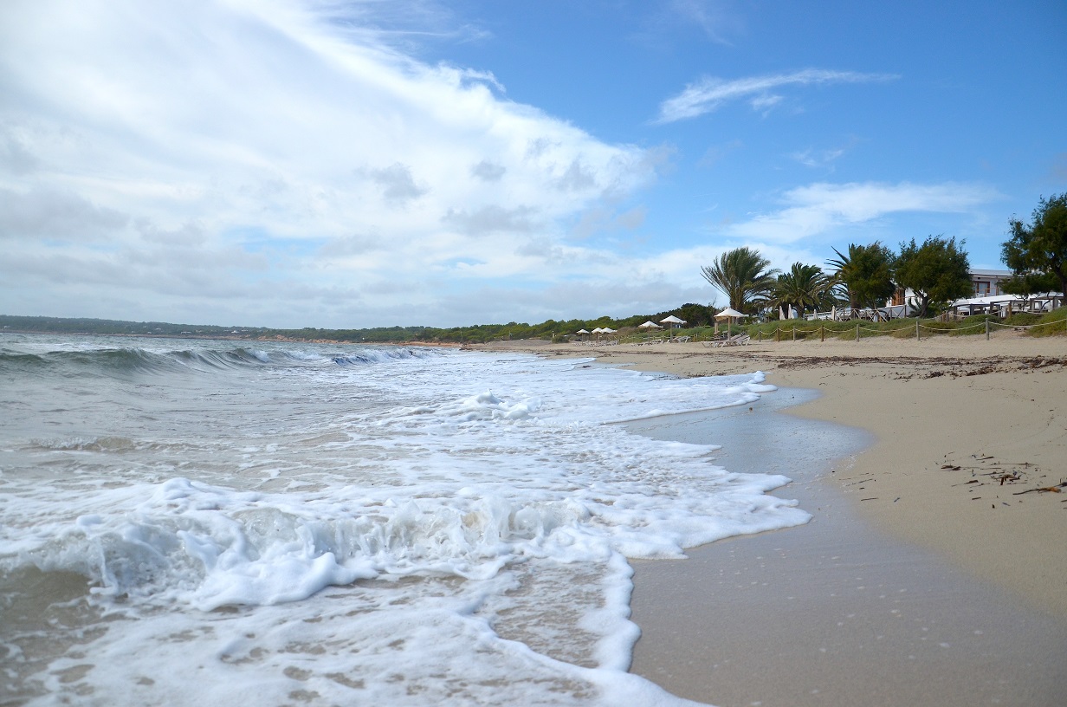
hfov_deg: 67.5
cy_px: 354
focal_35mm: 27
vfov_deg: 47.7
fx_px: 799
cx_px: 534
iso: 400
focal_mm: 18
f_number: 4.5
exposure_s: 1/4000
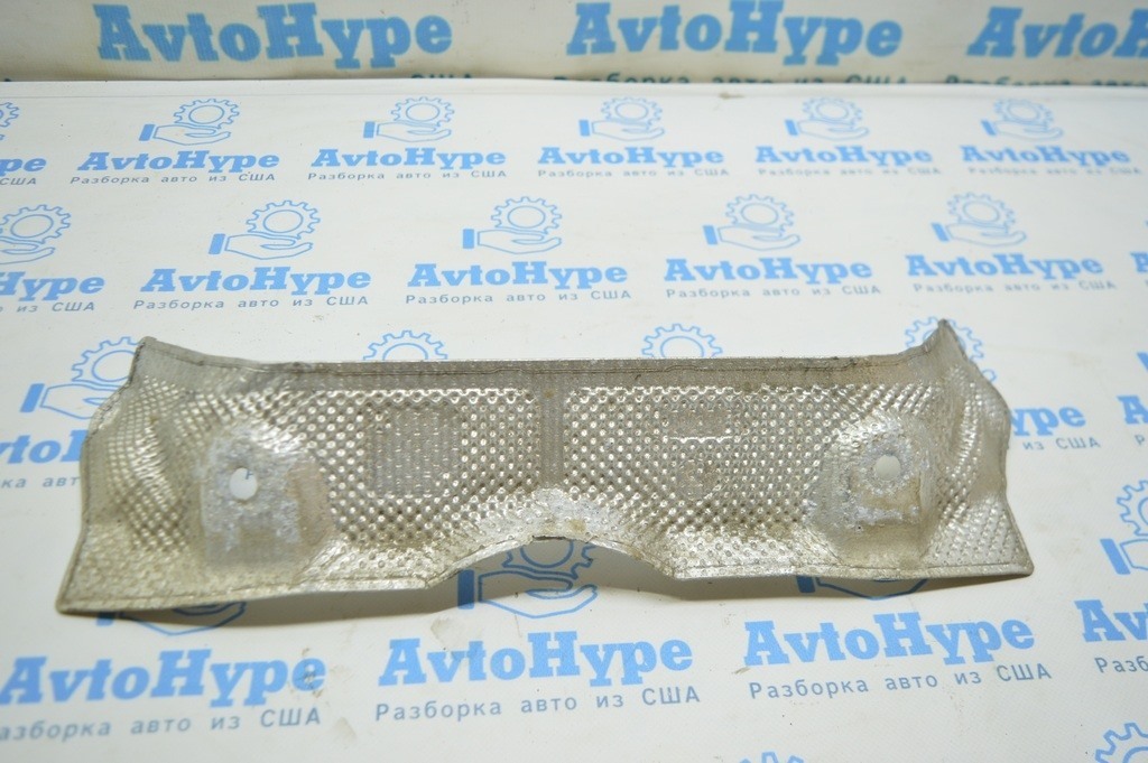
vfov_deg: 41.6
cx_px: 574
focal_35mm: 32
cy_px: 382
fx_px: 1004
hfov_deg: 59.5
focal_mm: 21
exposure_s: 1/60
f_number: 3.8
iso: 400
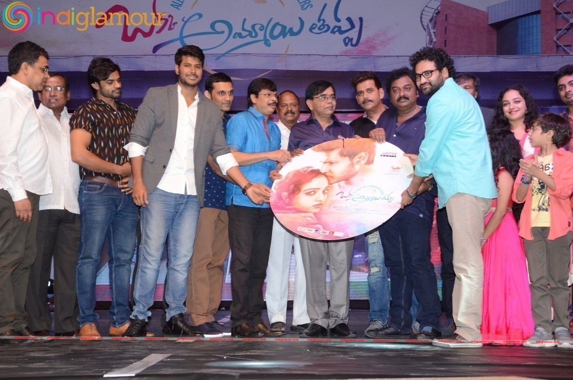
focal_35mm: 60
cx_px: 286
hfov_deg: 33.5
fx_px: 953
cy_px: 190
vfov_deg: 22.5
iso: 1250
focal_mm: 40
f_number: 6.3
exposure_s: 1/125
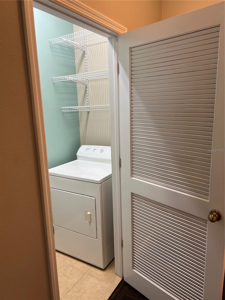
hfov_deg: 53.1
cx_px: 112
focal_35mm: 26
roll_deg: +1.6
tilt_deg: -13.3
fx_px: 225
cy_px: 150
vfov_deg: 67.3
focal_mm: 5.7
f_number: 1.5
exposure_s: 1/120
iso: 125
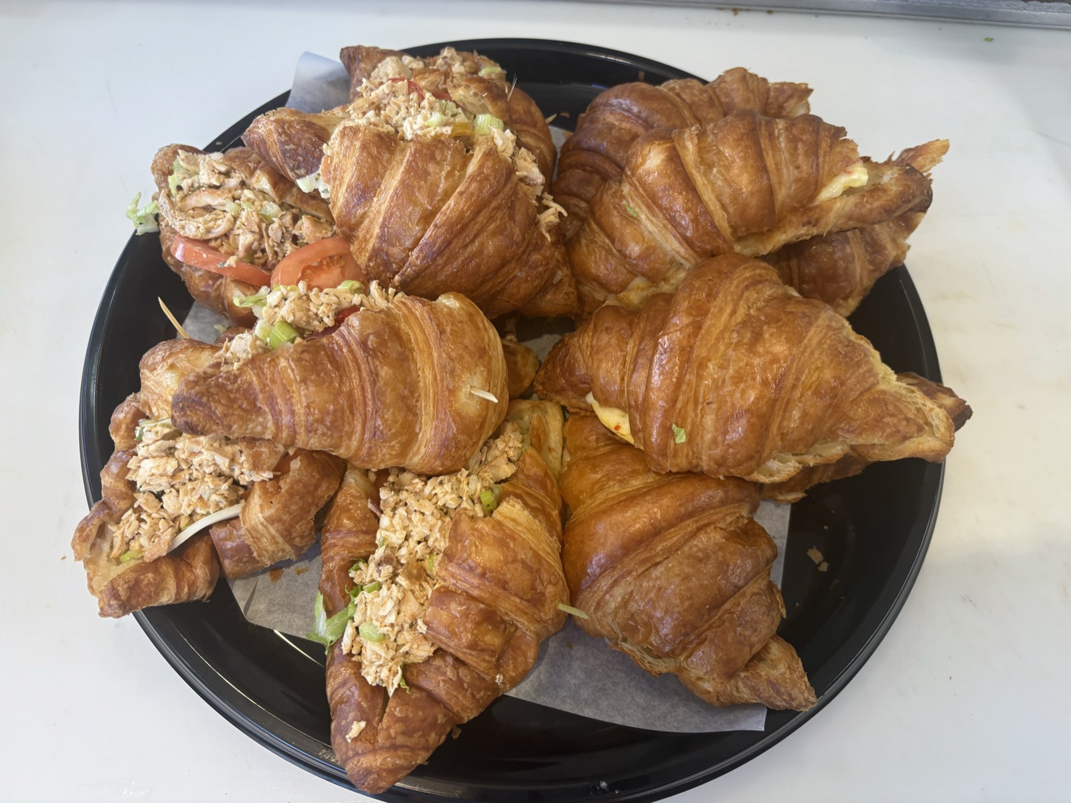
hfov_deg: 67.3
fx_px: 804
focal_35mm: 26
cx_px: 536
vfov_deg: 53.1
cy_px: 402
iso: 80
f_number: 1.6
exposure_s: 1/120
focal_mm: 5.96
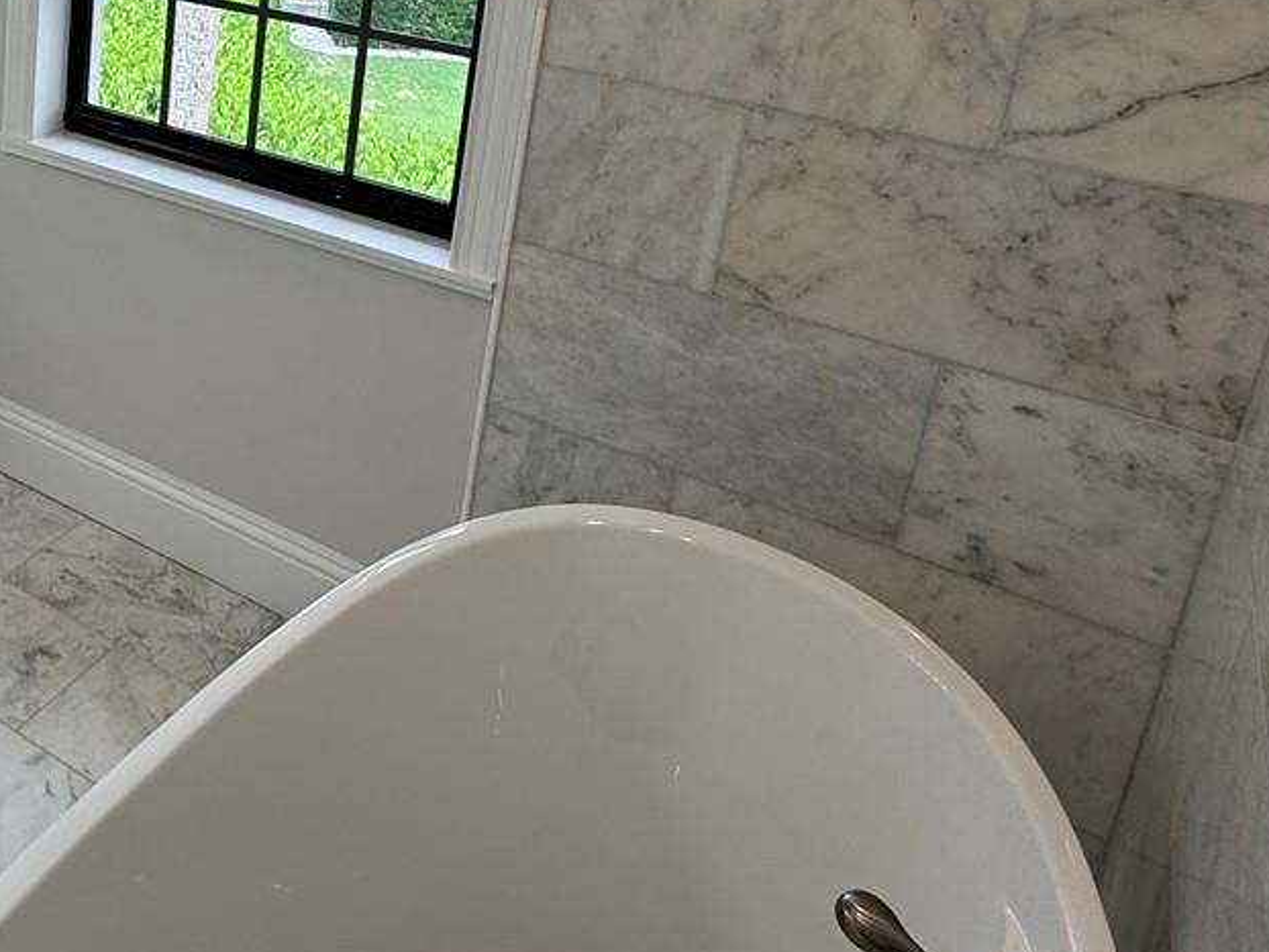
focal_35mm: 36
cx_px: 27
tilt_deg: -15.7
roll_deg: -2.4
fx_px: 1320
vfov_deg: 37.0
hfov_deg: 44.4
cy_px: 86
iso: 40
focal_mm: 2.22
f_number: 2.2
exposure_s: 1/123
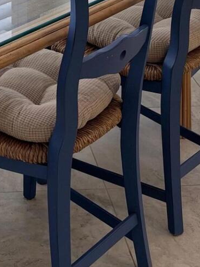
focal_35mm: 98
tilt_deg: -11.8
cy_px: -104
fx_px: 756
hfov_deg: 14.7
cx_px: -24
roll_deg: +0.9
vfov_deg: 18.3
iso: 160
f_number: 1.8
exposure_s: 1/231
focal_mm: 6.93
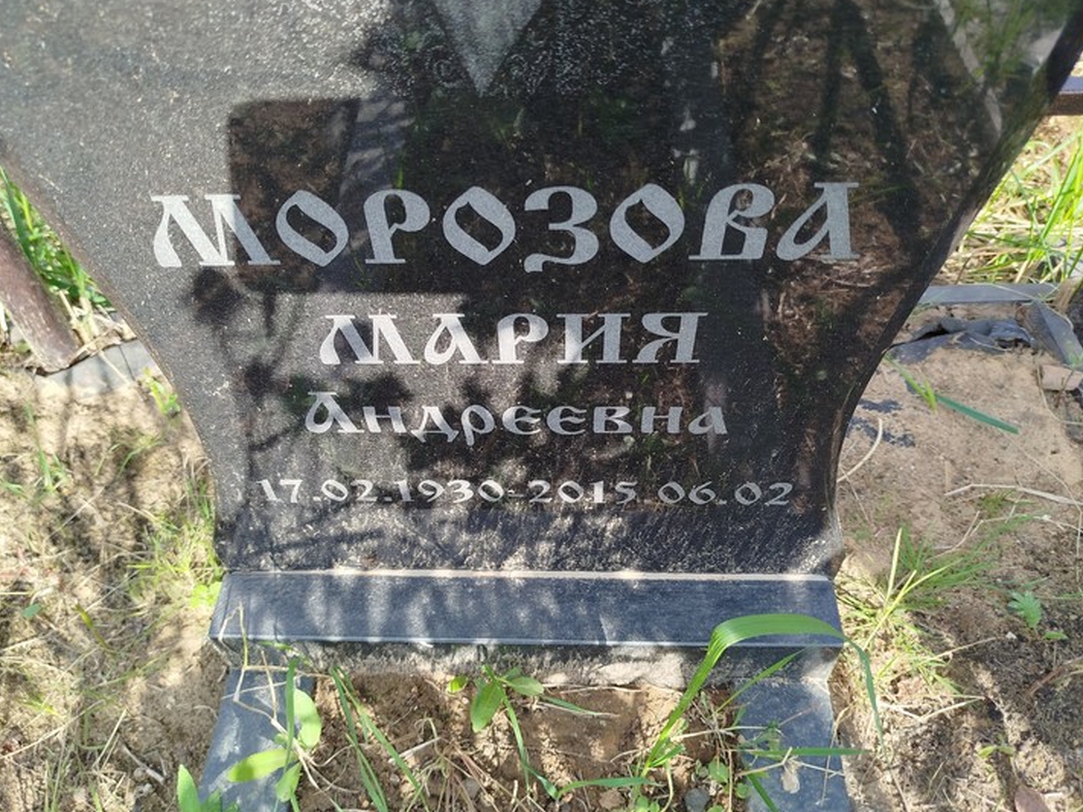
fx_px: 845
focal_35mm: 27
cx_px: 501
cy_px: 416
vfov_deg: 51.3
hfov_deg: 65.2
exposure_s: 1/257
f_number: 1.7
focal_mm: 5.31
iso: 50
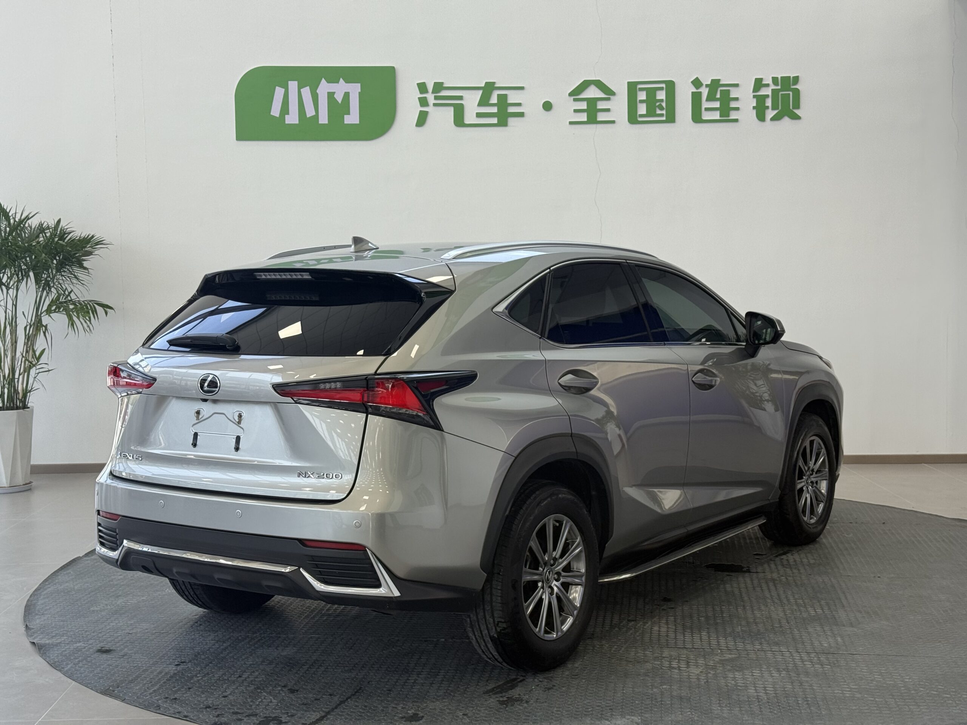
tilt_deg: -4.3
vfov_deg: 30.3
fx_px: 1341
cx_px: 484
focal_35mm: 48
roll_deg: +0.2
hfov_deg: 39.7
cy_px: 362
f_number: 1.78
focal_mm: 6.76
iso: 64
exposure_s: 1/122
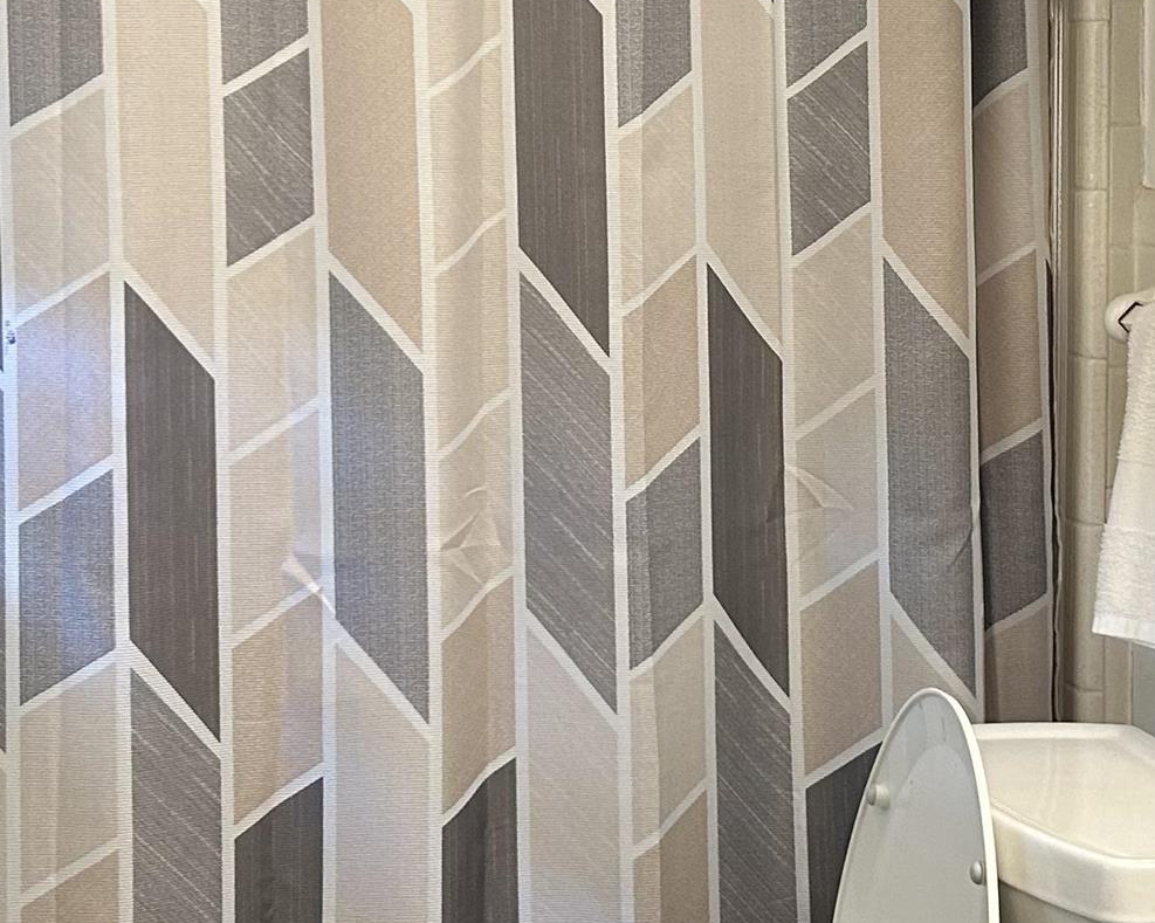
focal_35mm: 79
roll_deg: -0.2
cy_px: 283
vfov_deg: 19.3
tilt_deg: -3.7
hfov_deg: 24.1
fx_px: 2700
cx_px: 740
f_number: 1.5
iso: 125
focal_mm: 5.7
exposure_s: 1/60
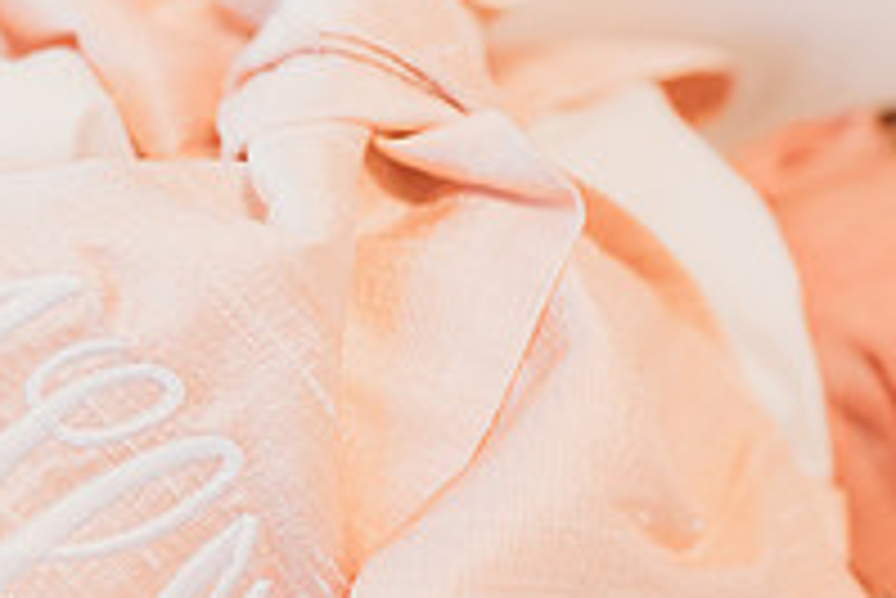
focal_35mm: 70
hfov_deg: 26.4
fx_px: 1743
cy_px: 555
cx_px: -104
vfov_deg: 19.1
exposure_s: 1/160
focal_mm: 24
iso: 1250
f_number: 2.5
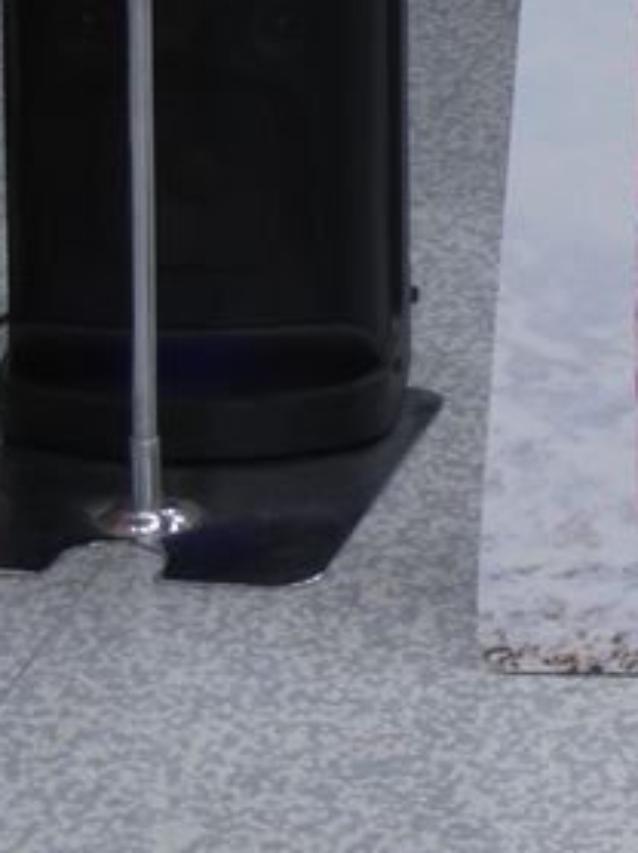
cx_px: 1110
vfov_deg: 10.4
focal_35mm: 180
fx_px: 4430
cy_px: -632
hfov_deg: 8.0
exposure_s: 1/40
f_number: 4.1
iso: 80
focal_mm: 9
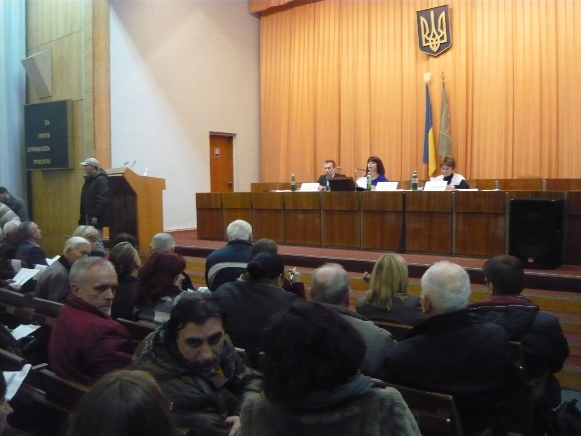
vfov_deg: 42.9
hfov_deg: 55.4
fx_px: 554
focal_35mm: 33
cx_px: 290
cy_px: 218
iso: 800
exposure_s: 1/25
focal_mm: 5.5
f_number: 2.8
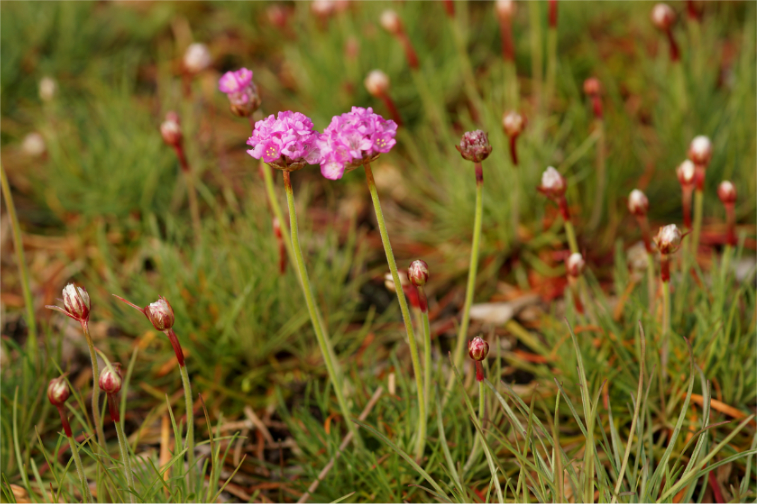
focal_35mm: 150
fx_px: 3154
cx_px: 378
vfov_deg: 9.1
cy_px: 252
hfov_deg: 13.7
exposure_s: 1/320
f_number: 4
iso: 100
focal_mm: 100
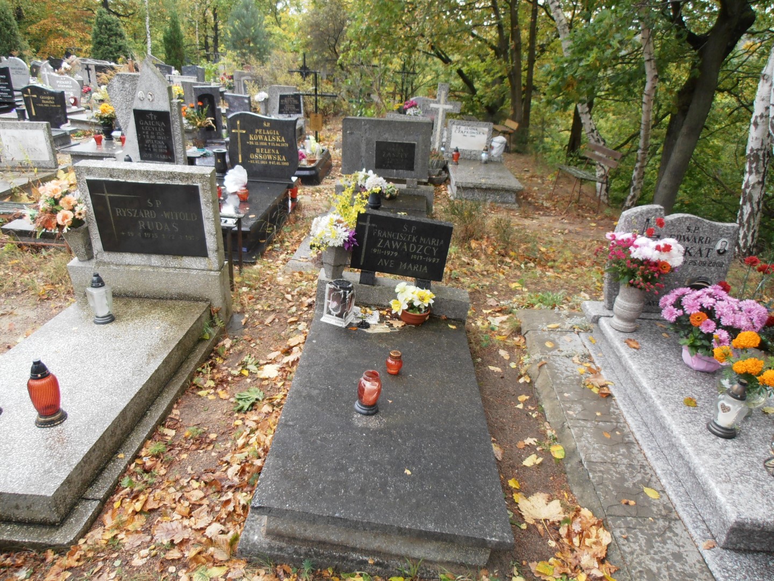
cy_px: 290
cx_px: 387
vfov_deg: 56.8
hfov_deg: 71.6
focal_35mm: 24
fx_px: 537
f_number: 3
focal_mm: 4.2
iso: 80
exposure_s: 1/100
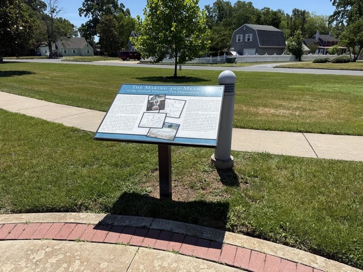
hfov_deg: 71.6
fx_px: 252
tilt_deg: -15.7
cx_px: 182
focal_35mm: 24
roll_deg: +0.3
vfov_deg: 56.8
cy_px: 136
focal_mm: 6.76
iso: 80
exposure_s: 1/5714
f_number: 1.78
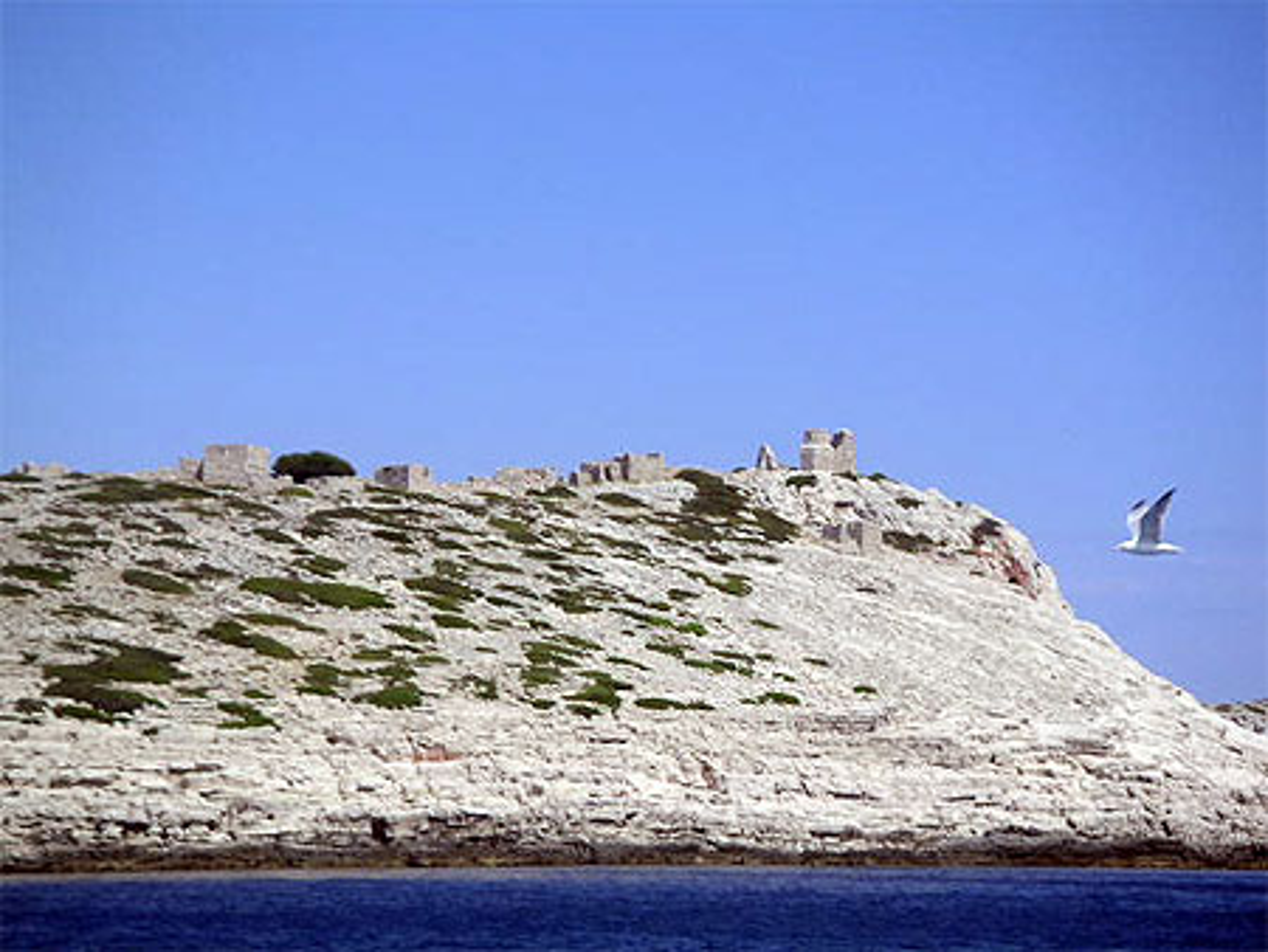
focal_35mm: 111
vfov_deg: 13.4
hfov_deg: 17.7
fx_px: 4068
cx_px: 634
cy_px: 476
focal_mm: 17.1
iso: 50
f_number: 8
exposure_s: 1/180
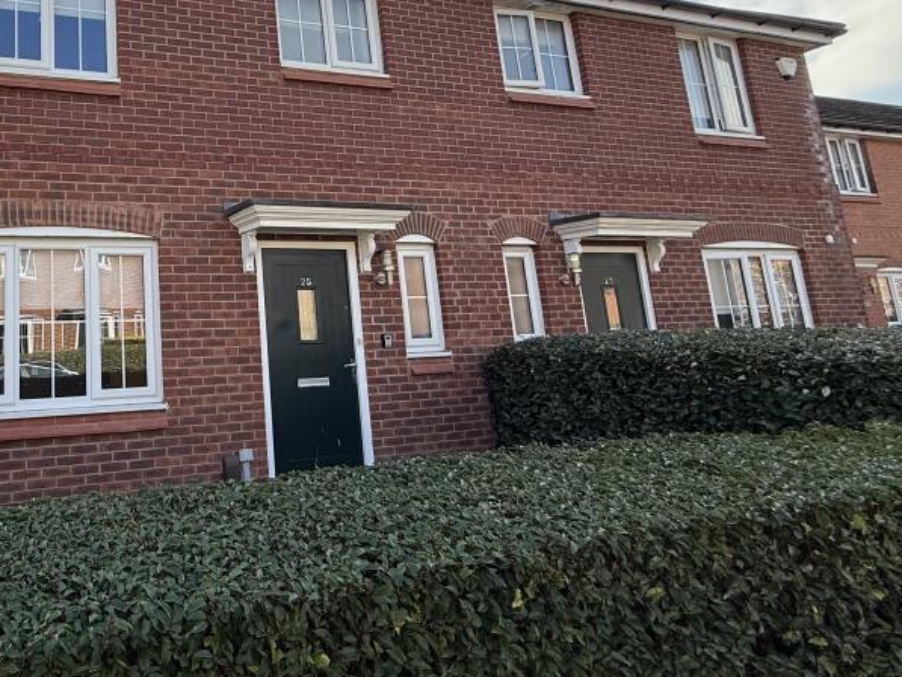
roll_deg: +1.6
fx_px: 626
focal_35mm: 24
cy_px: 230
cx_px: 137
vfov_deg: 55.7
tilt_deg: +10.3
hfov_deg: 63.1
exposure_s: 1/638
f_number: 2.2
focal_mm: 2.22
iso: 50
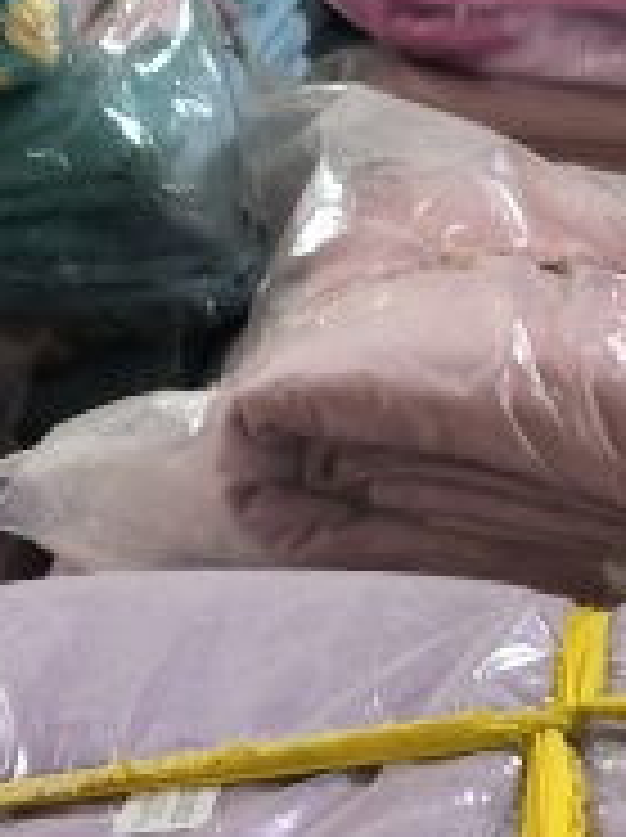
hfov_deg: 10.5
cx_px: 1139
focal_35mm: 132
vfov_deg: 13.5
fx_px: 3190
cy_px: 1465
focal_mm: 4.69
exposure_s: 1/33.3
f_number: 1.79
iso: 766
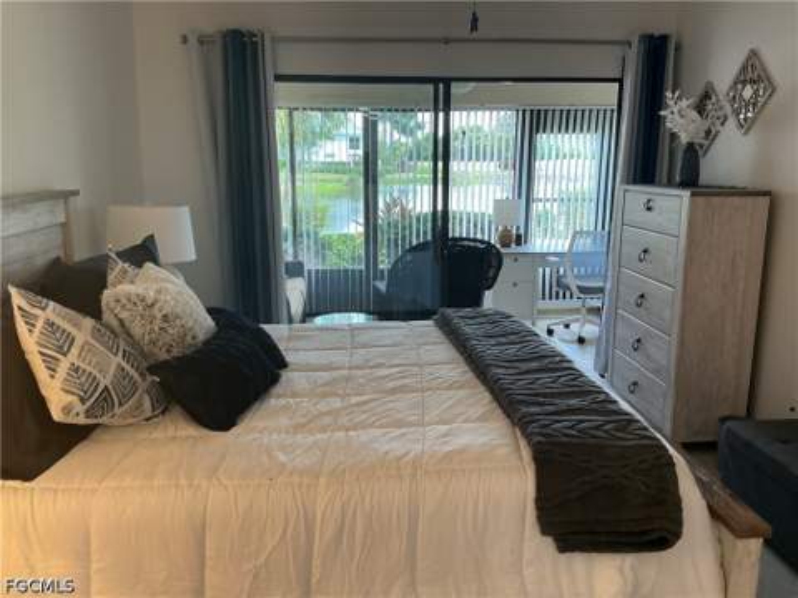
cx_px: 399
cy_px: 299
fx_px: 669
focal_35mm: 29
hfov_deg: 61.7
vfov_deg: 48.2
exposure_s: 1/60
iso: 50
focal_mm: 3
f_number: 1.8
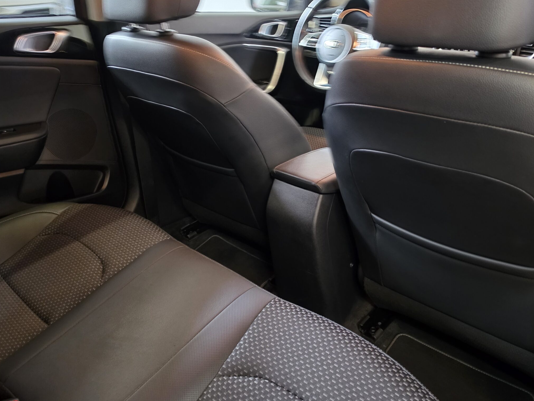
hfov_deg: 61.6
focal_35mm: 29
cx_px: 279
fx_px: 447
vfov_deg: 48.2
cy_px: 184
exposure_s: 1/16.7
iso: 1000
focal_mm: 6.5
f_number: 1.4
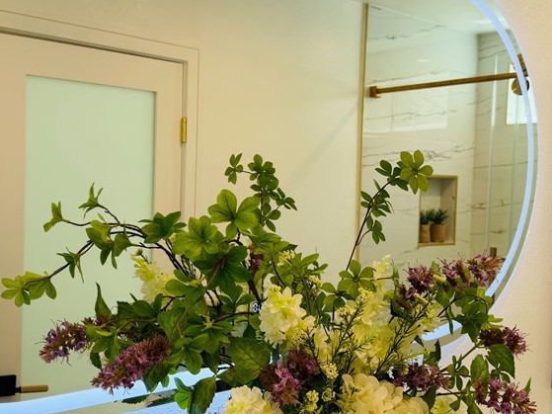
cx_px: 276
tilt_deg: -3.2
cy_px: 211
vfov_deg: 32.9
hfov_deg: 43.0
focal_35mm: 44
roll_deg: -1.8
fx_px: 701
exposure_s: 1/156
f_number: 1.78
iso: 64
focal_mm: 6.76
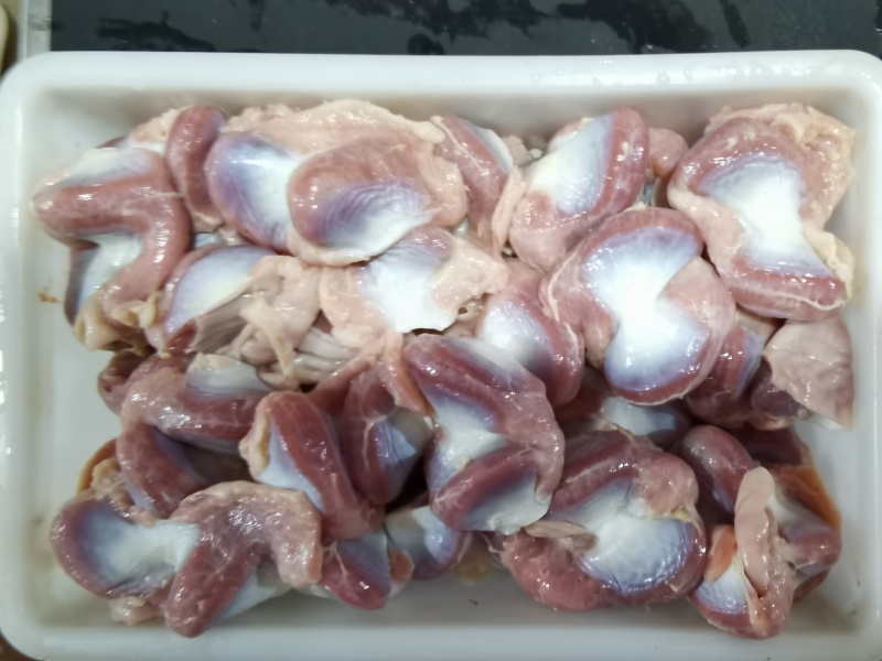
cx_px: 441
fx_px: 662
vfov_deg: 53.1
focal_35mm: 26
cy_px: 330
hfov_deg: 67.3
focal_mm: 2.26
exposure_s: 1/20
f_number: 2.2
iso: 500
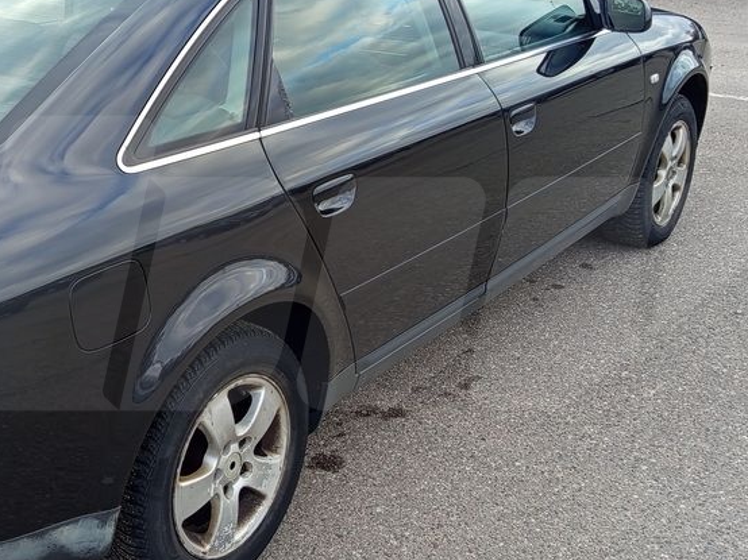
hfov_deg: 36.1
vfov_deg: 28.0
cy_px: 264
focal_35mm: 52
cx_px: 197
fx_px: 1123
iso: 50
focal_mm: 5.24
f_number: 1.7
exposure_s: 1/122
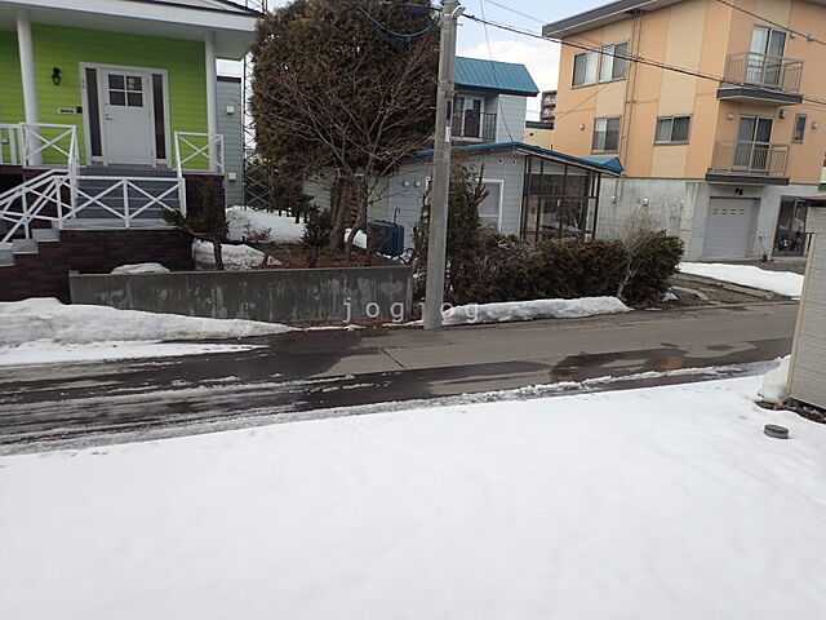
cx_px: 413
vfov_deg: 54.9
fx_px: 597
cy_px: 310
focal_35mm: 25
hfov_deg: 69.4
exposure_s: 1/1000
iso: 100
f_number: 2.8
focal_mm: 4.5
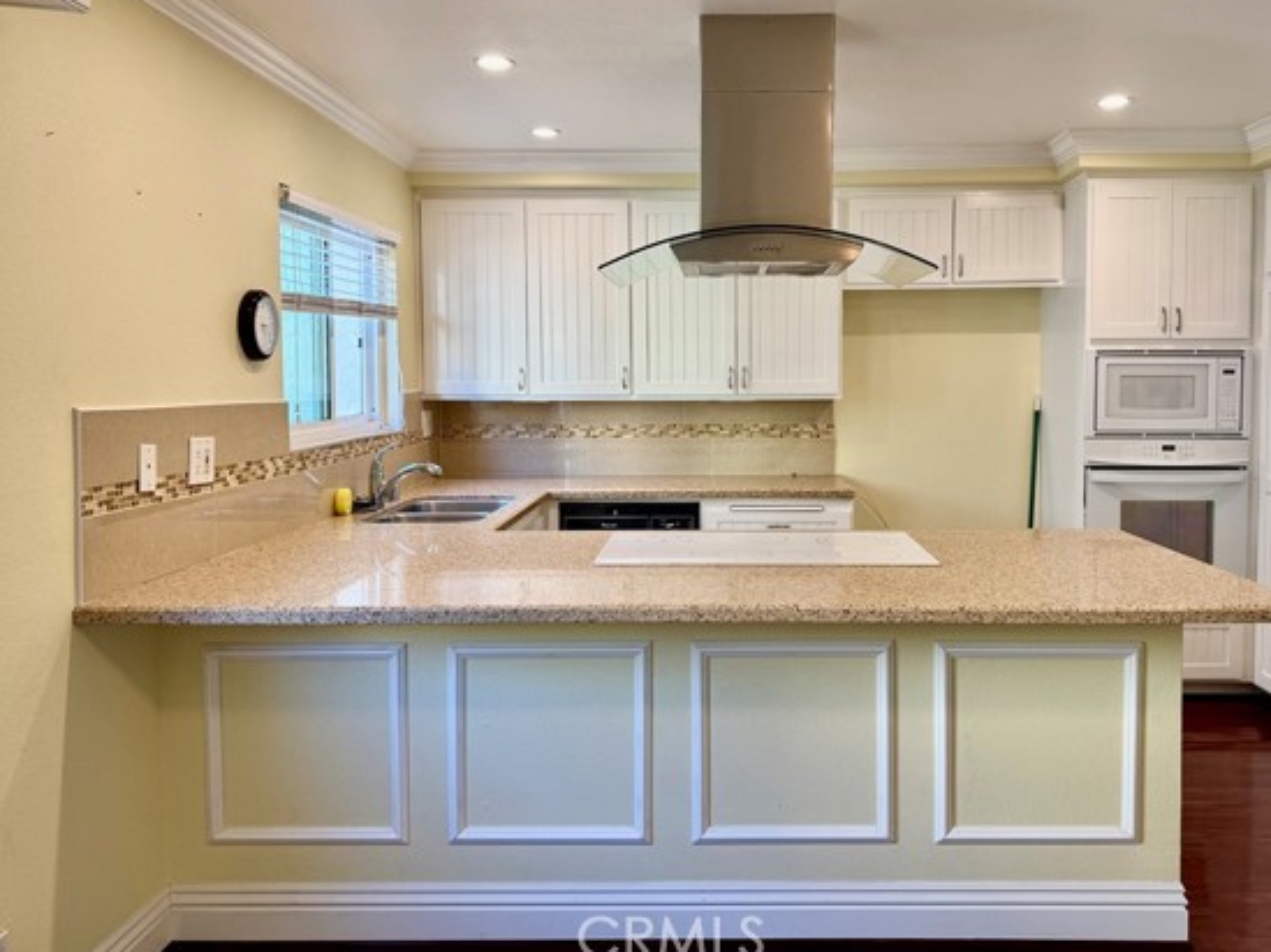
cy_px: 415
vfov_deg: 49.6
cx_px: 701
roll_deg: -0.3
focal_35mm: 28
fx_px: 1027
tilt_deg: -1.9
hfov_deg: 63.3
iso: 100
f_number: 1.78
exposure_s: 1/120
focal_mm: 6.76
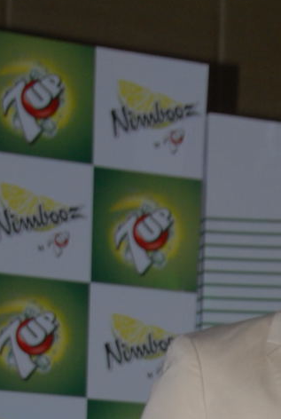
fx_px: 2132
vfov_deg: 10.8
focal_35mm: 183
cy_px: 626
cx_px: 317
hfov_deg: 7.5
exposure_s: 1/125
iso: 250
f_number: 7.1
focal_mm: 36
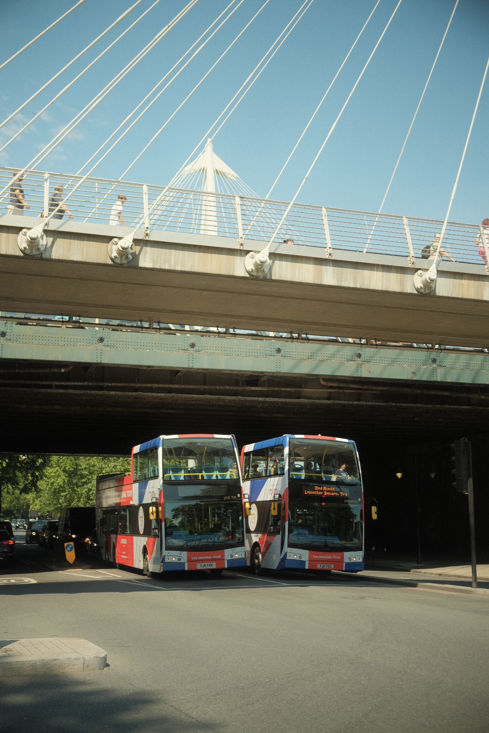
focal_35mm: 41
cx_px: 244
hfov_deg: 32.6
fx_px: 835
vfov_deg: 47.4
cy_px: 366
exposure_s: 1/3500
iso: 640
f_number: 2.8
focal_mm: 27
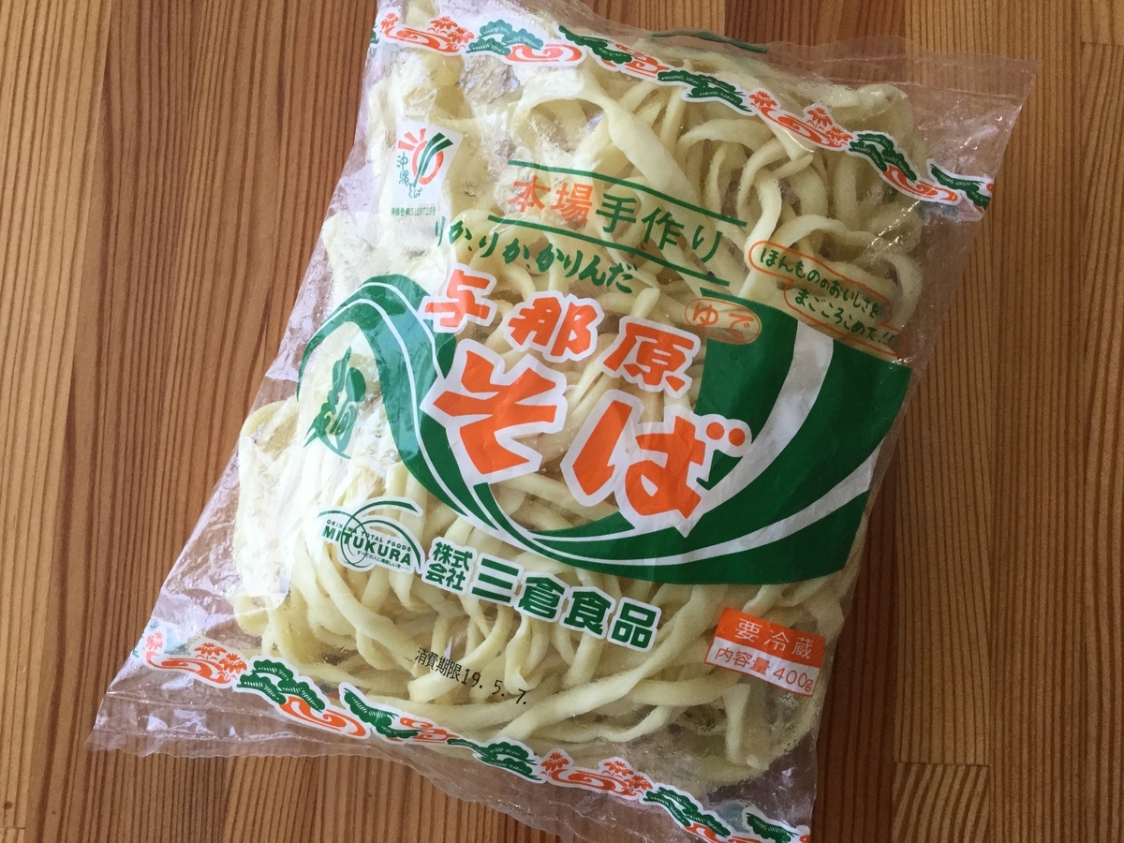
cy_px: 422
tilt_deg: -84.6
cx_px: 562
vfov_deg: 45.4
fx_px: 1007
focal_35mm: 31
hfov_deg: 58.4
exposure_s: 1/30
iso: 40
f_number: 2.4
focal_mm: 3.3
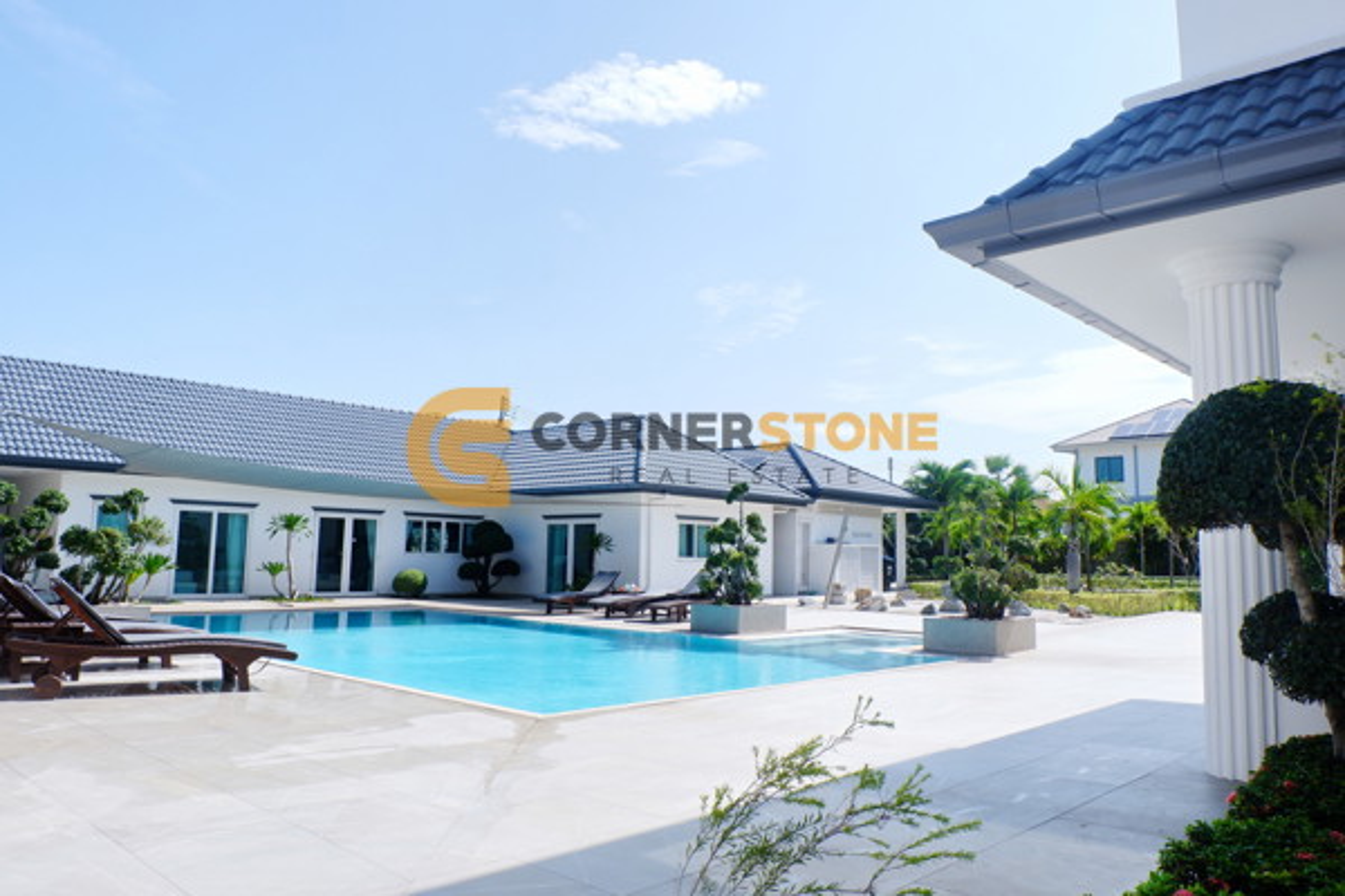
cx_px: 672
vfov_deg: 53.1
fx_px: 897
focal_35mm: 24
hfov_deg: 73.7
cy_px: 448
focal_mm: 16
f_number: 10
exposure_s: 1/500
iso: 200
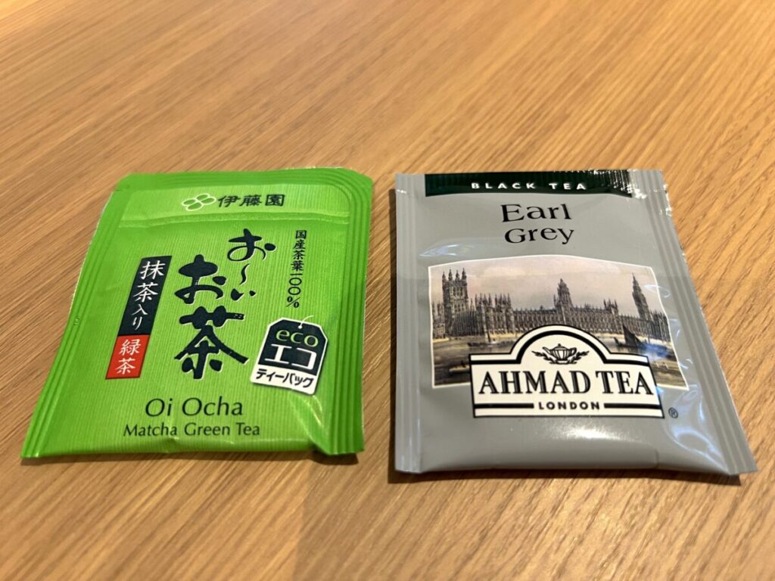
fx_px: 582
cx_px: 388
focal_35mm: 26
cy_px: 290
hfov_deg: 67.3
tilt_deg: -54.5
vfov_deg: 53.1
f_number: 1.5
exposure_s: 1/50
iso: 100
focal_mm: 5.7
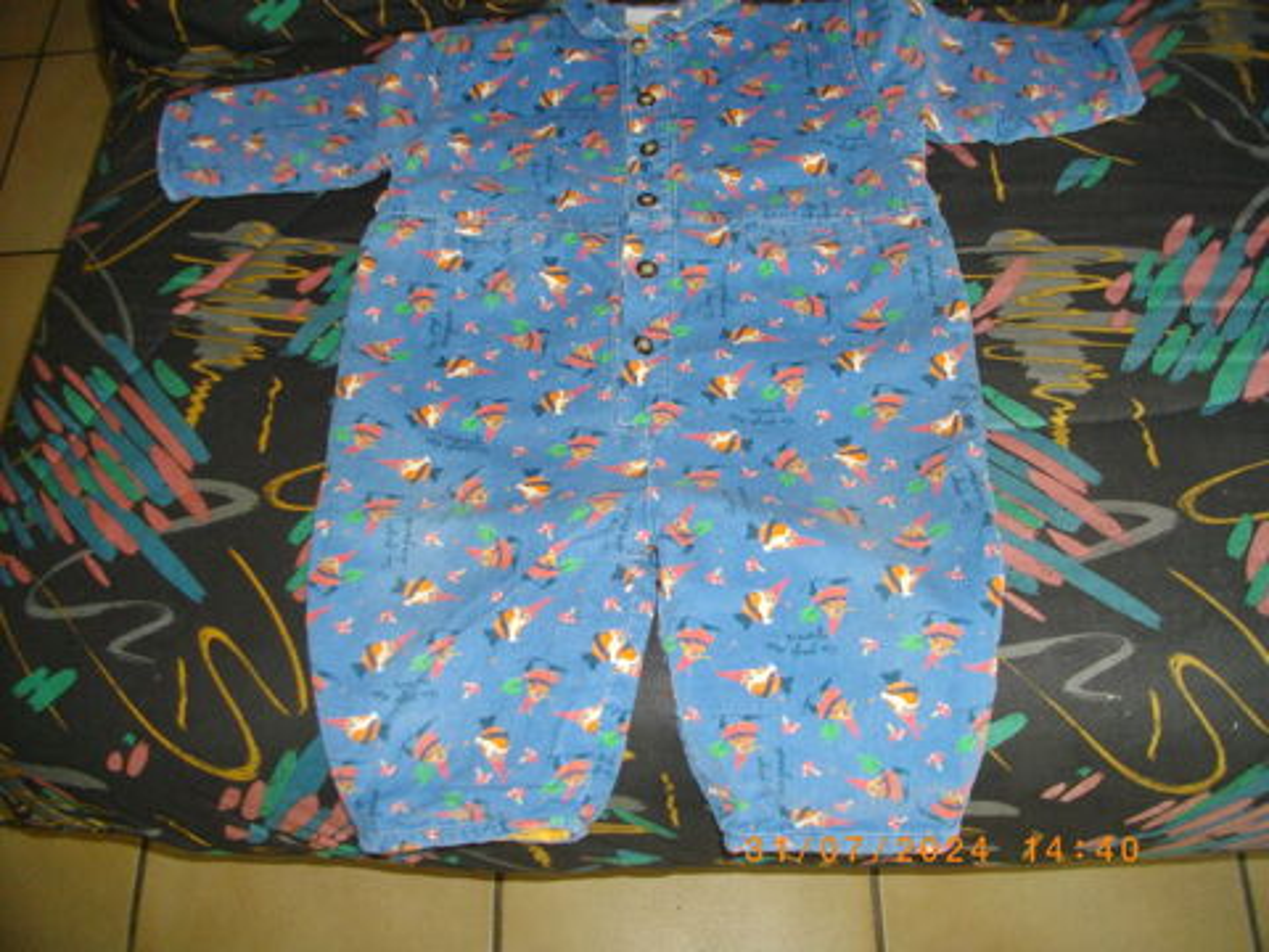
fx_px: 1173
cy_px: 476
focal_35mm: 32
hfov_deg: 56.8
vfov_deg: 44.2
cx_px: 634
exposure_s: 1/50
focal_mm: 5.7
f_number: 2.9
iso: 200
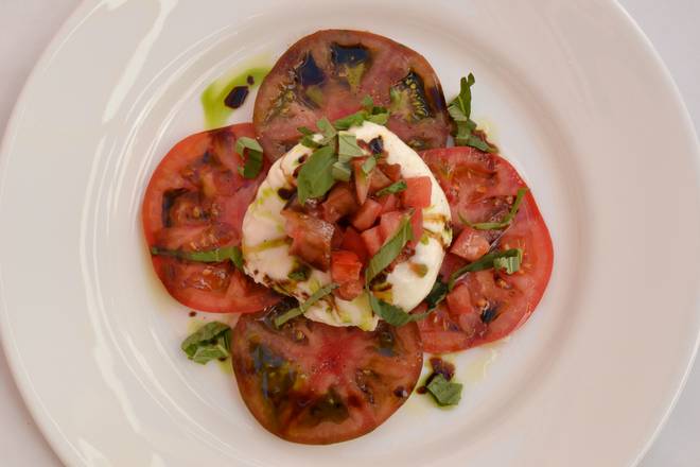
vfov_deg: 19.7
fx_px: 1342
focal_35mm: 69
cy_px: 234
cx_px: 350
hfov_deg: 29.2
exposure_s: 1/200
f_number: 16
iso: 800
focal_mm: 46
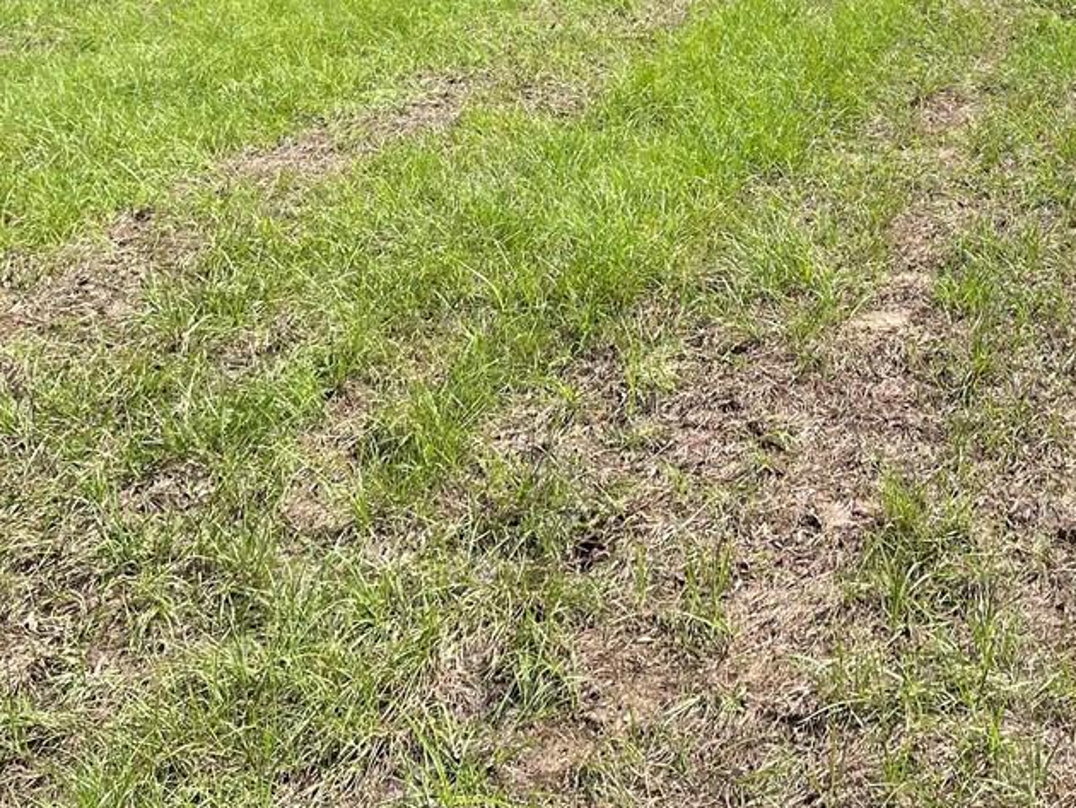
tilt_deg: -3.7
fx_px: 2052
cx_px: 816
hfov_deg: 28.9
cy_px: -152
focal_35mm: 66
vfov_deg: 20.8
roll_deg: +0.1
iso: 32
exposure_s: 1/2012
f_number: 1.6
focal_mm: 5.1
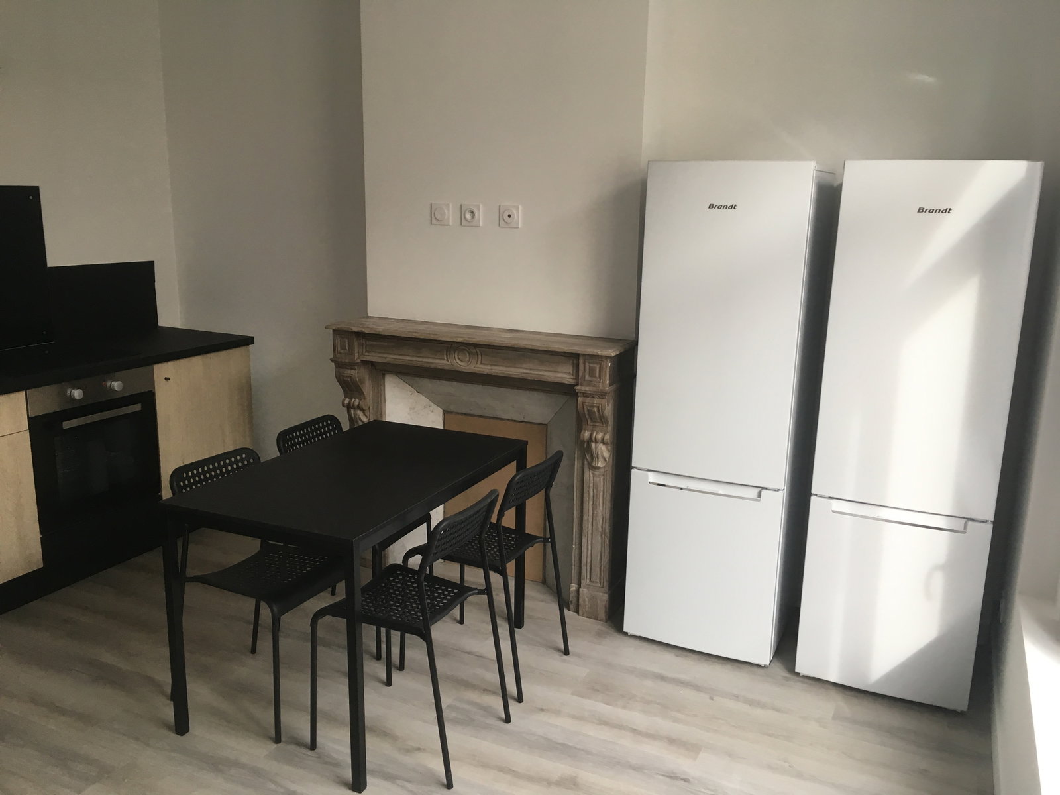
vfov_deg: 48.2
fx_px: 888
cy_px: 398
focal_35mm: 29
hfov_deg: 61.7
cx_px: 530
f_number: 2.2
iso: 32
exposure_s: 1/33
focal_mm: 4.15
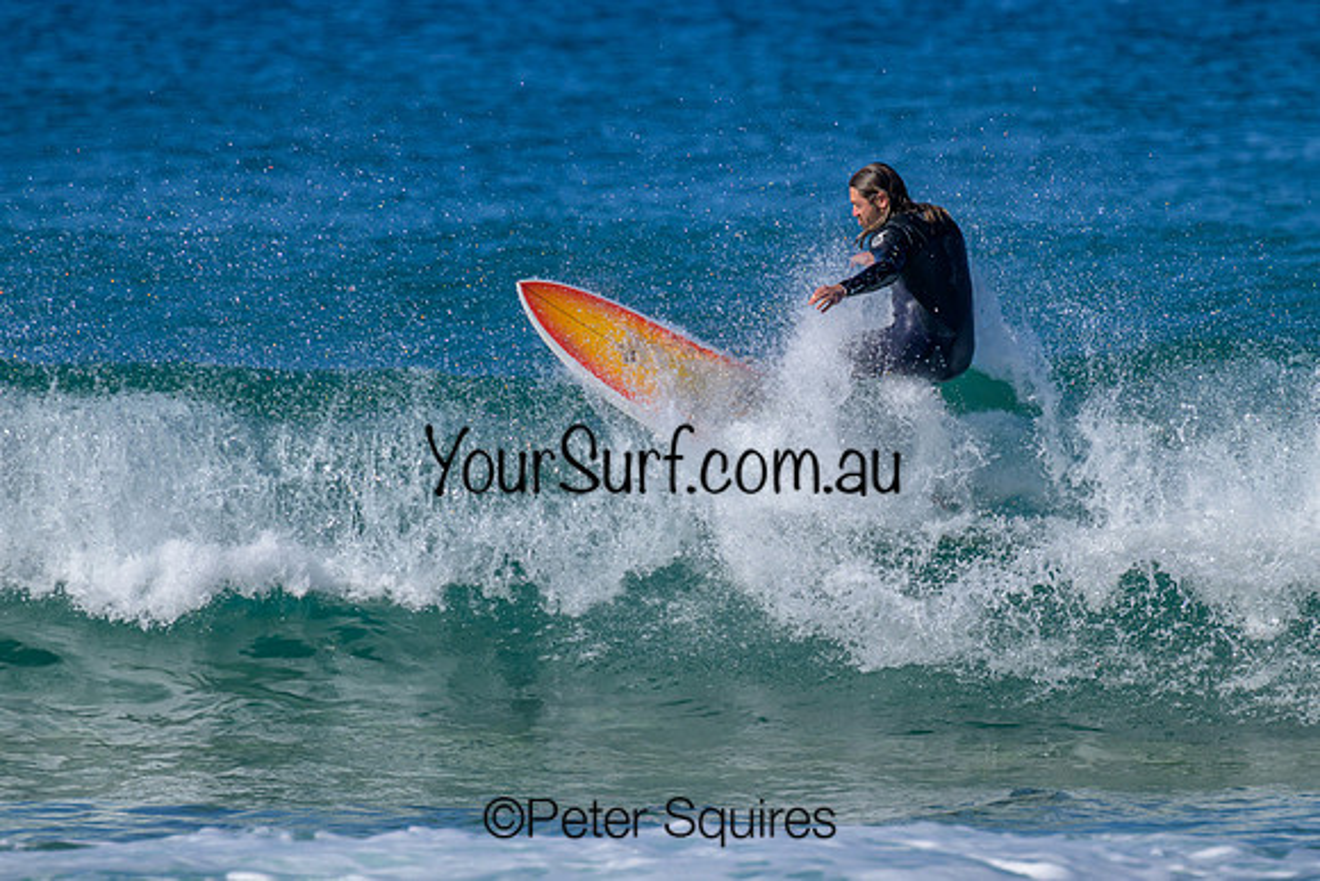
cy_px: 467
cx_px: 749
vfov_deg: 1.8
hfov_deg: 2.7
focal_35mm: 770
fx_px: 28244
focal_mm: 560
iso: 400
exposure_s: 1/2000
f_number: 8
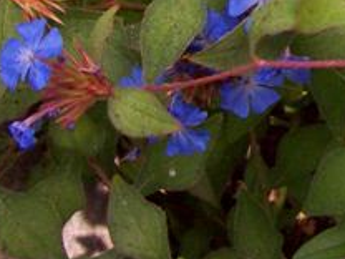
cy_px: -148
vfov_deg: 10.9
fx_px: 1296
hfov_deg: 14.7
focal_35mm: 130
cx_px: 418
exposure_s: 1/456
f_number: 2.7
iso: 80
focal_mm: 6
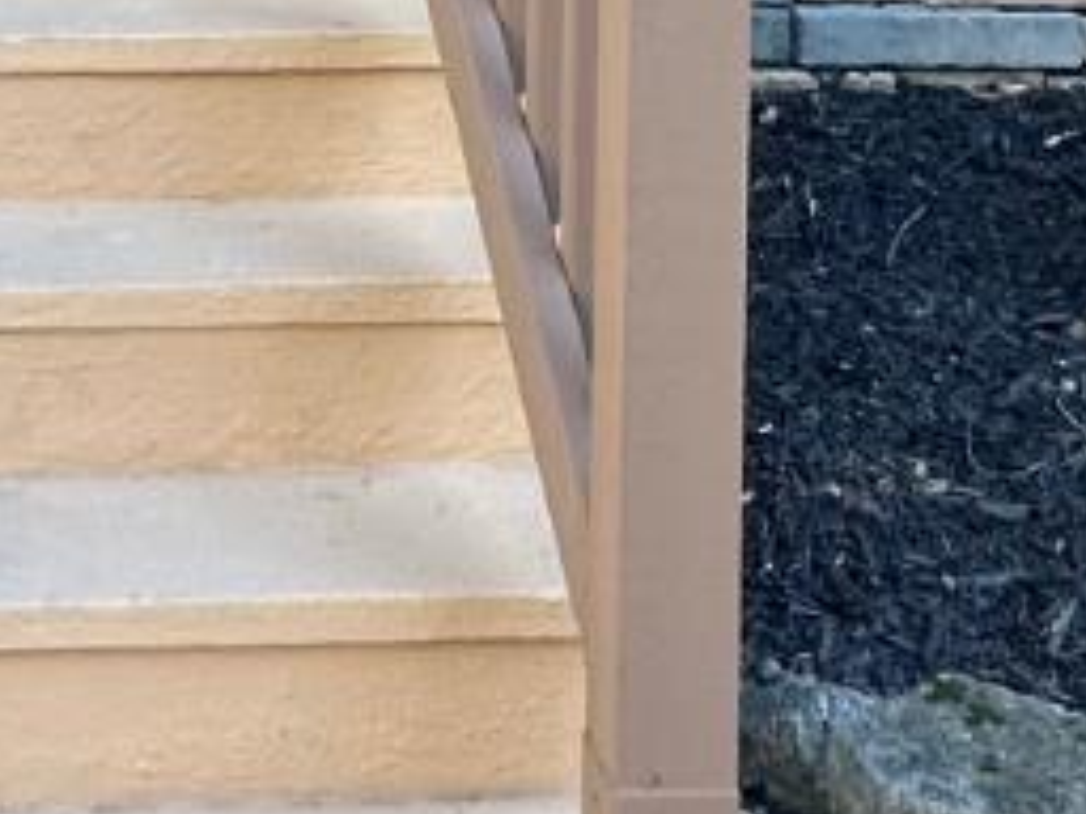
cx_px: 81
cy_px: -511
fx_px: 2573
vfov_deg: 16.0
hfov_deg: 23.1
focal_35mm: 82
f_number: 2.2
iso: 64
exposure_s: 1/99
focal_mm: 2.22
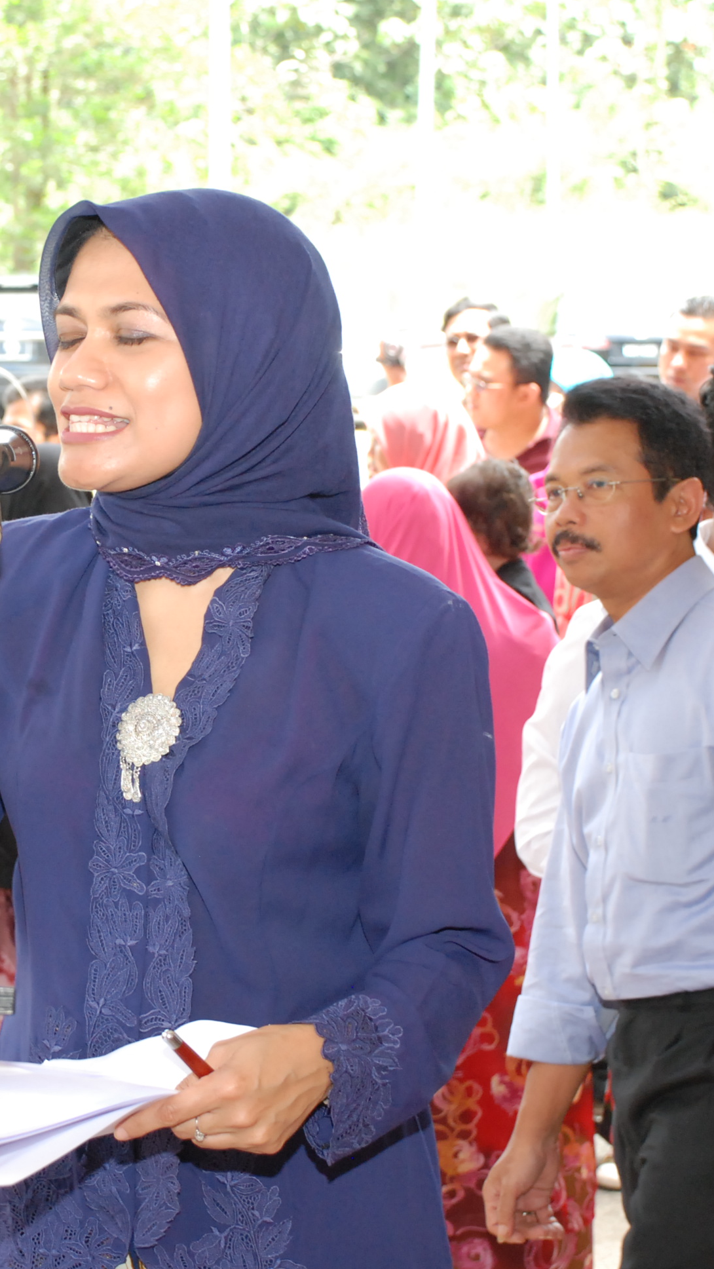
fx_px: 3802
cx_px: 57
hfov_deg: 10.7
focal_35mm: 113
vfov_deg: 18.9
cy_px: 634
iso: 800
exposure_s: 1/125
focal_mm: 48
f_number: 5.6
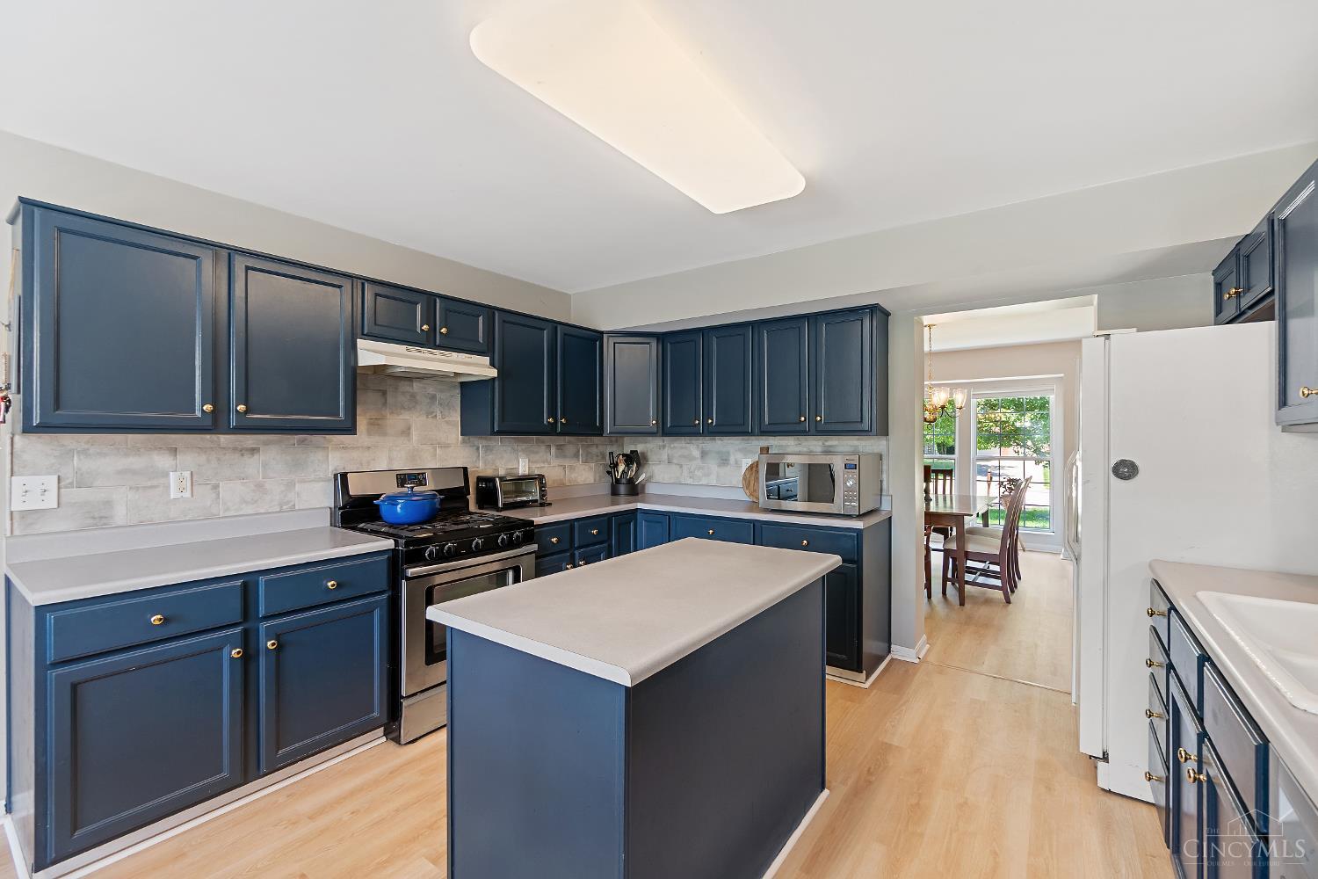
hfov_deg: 100.4
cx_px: 659
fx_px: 549
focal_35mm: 15
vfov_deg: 77.3
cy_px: 440
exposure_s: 1/4
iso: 400
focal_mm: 10
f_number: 5.6
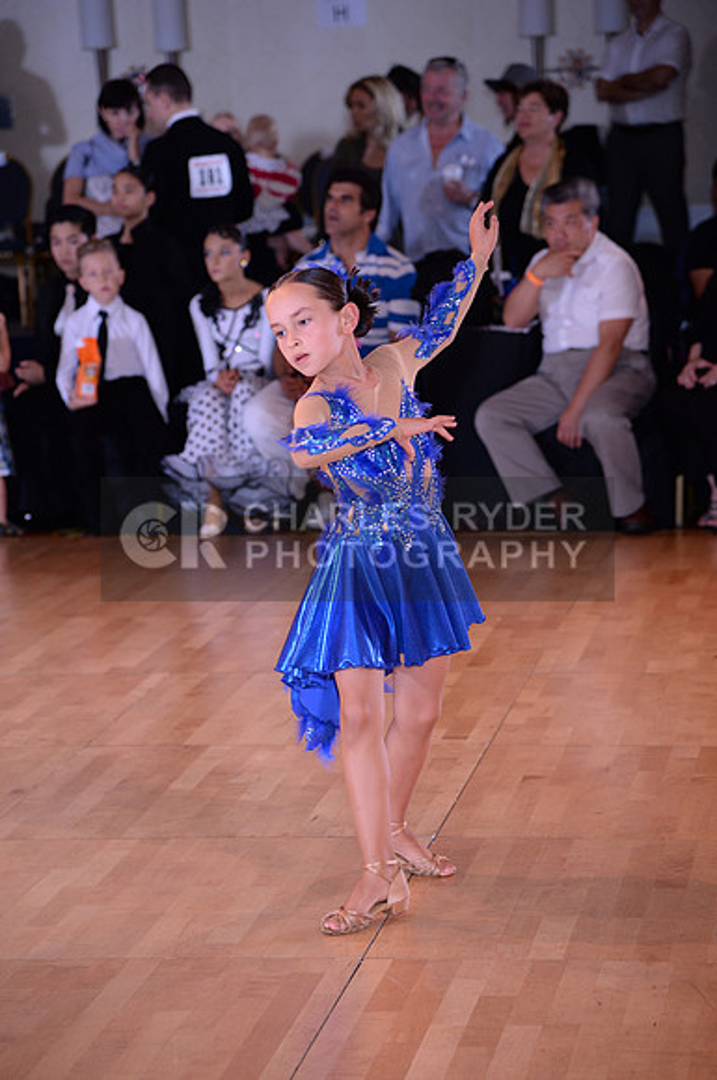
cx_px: 358
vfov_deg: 18.3
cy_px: 540
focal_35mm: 112
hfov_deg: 12.2
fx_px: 3356
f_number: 4.5
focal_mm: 112
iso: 1250
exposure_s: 1/250
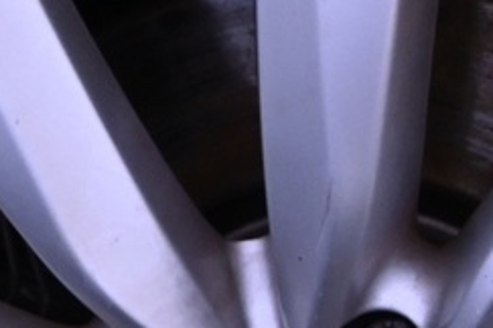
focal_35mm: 225
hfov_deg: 9.1
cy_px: 383
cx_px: 383
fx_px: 3081
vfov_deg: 6.1
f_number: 4
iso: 1100
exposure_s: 1/40
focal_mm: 22.5
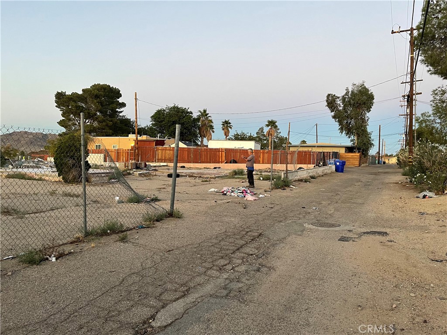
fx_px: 336
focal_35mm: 26
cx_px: 224
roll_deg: -2.6
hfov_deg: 67.3
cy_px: 168
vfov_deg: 53.1
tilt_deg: -0.7
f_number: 1.6
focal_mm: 5.1
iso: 200
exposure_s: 1/60
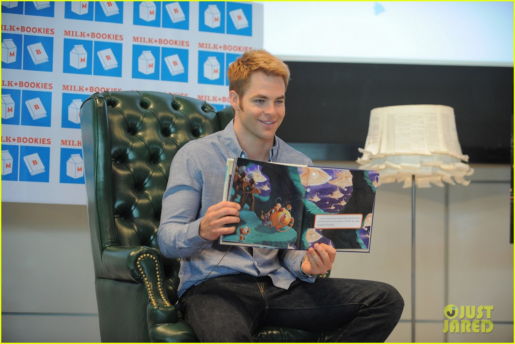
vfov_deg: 14.4
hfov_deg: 21.5
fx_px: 1359
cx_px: 258
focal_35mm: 95
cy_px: 172
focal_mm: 95
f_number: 2.8
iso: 2000
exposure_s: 1/250
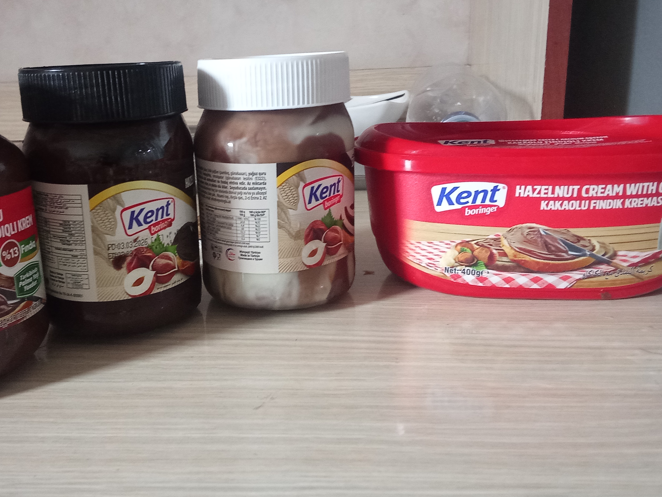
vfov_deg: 38.7
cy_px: 244
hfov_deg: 49.5
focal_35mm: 37
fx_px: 708
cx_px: 238
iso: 800
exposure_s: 1/20
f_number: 2
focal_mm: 2.87
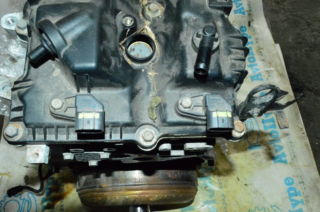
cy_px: 105
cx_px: 158
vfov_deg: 38.8
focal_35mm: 34
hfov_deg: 55.8
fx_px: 302
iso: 6400
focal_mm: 22
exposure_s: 1/50
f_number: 25
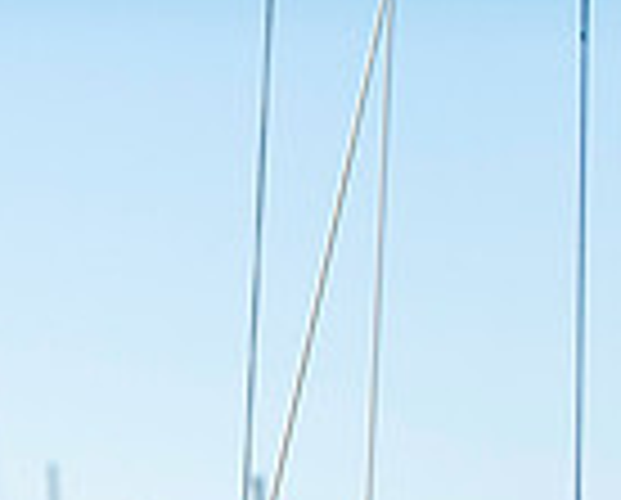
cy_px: 860
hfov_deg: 4.9
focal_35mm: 393
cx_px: 346
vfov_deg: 3.9
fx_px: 7238
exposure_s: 1/2000
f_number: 4
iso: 320
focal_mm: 100
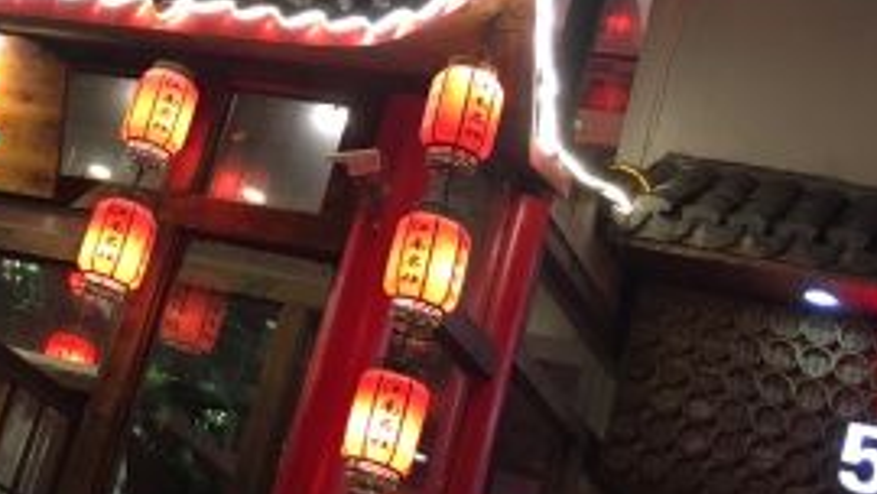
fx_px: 1907
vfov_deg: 14.4
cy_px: -67
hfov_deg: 25.2
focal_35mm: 82
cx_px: 104
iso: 125
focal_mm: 4.15
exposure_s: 1/33
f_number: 2.2
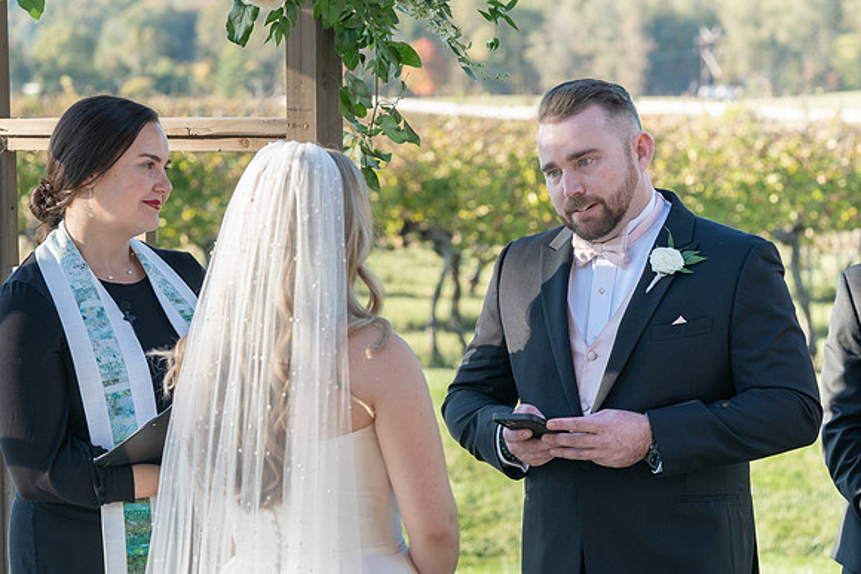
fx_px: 2939
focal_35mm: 123
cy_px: 333
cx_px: 499
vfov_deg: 11.2
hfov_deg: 16.7
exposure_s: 1/320
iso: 500
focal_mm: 106
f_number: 5.6
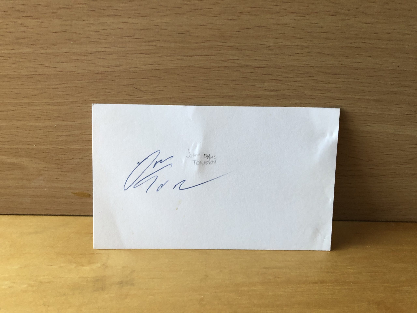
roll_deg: -2.9
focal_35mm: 28
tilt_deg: -29.8
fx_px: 337
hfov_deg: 63.4
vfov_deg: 49.7
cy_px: 156
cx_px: 208
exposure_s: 1/15
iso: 64
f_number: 1.8
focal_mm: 3.99
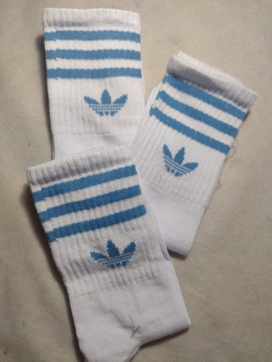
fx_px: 293
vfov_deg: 63.4
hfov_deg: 49.8
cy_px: 182
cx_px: 139
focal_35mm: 28
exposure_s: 1/50
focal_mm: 4.71
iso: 178
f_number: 1.7
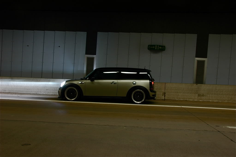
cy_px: 78
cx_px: 118
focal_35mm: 39
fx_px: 255
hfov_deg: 49.6
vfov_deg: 34.1
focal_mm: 26
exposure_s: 1/1.3
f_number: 5.6
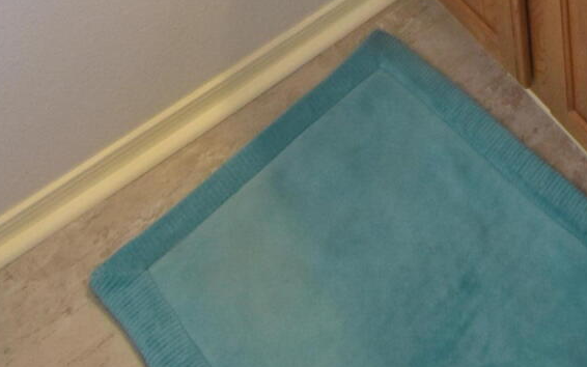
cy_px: -450
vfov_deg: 15.9
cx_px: 629
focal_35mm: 54
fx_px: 864
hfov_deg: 33.3
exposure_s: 1/125
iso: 900
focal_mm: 10
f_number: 4.5
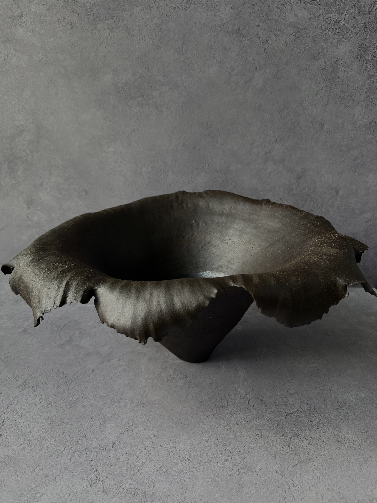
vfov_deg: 71.6
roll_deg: -3.0
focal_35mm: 24
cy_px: 252
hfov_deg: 56.8
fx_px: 349
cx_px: 188
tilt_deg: -20.0
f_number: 1.78
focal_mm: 6.76
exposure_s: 1/121
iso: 160
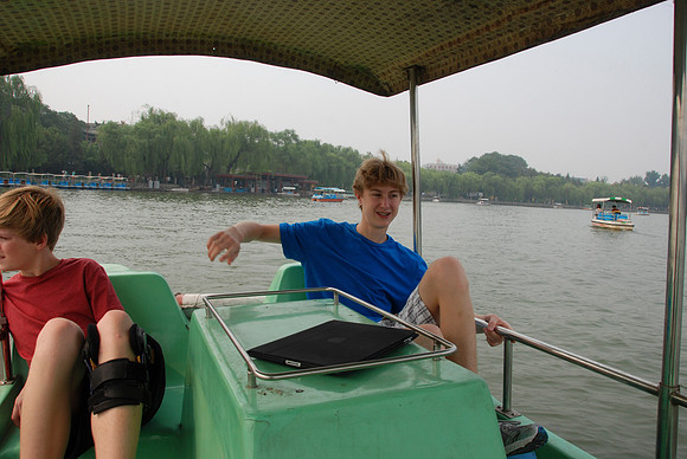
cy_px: 230
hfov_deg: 67.3
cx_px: 344
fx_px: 516
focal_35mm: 27
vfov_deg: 48.0
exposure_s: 1/320
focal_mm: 18
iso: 250
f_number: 9
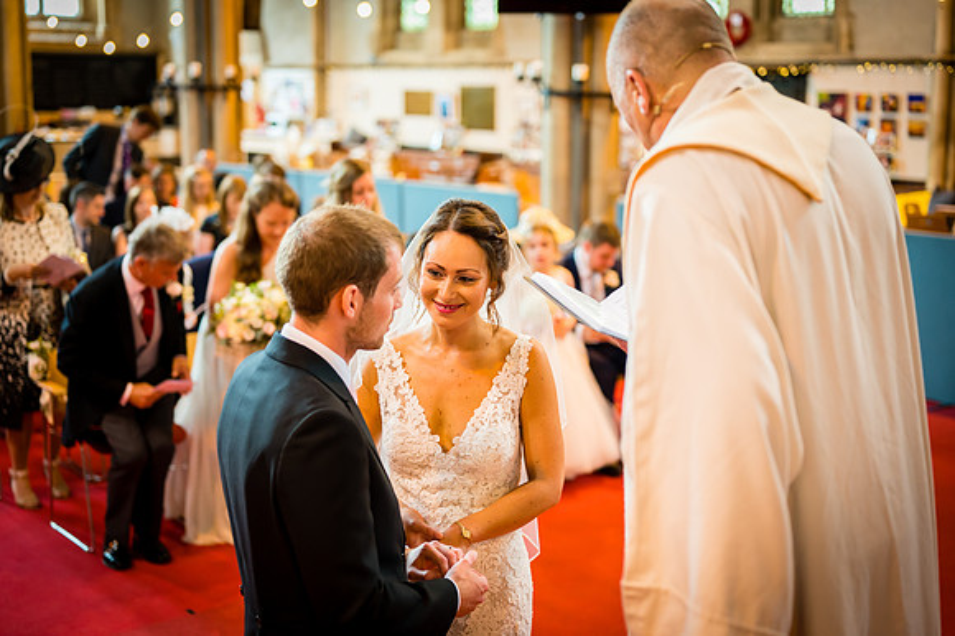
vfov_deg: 27.0
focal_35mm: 50
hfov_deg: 39.6
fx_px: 1326
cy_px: 318
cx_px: 478
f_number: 2.2
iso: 1400
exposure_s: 1/160
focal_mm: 50
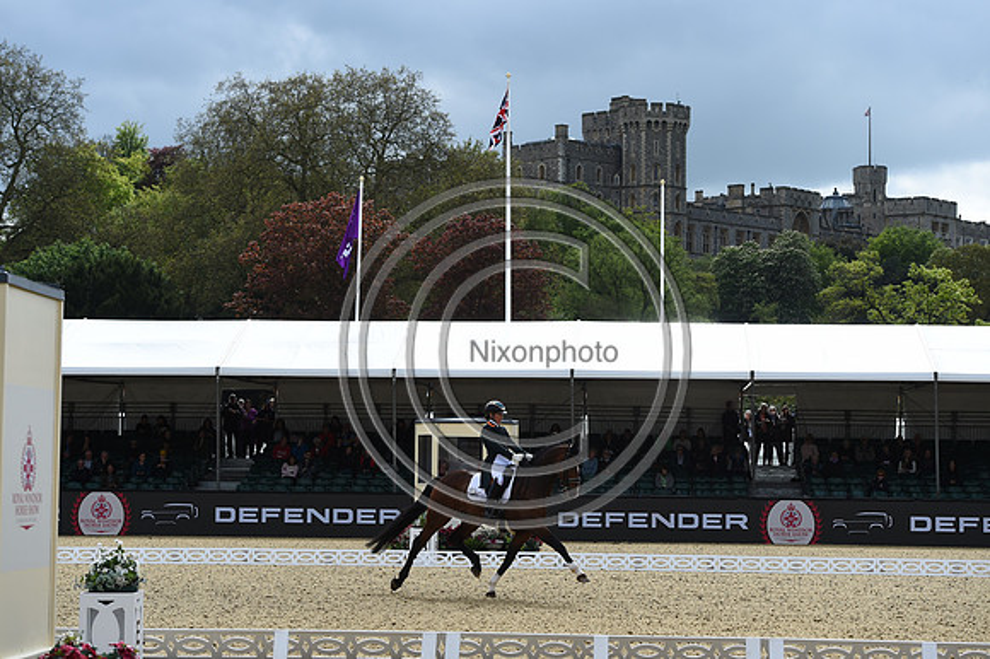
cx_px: 495
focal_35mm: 92
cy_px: 330
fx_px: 2528
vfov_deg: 14.8
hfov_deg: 22.2
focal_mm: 92
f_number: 5
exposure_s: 1/1250
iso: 160
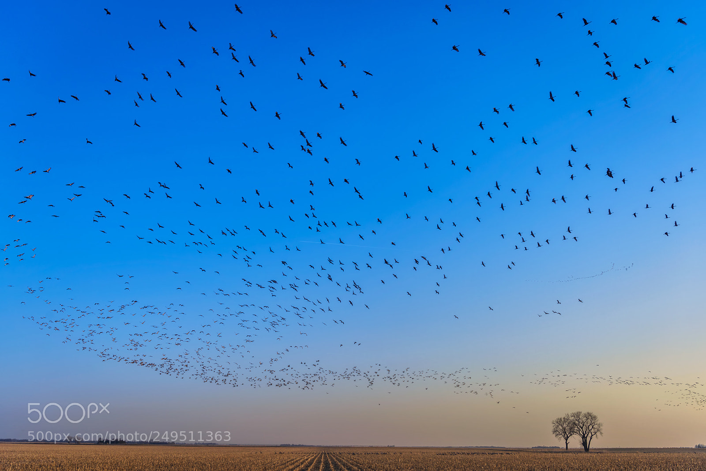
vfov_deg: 41.1
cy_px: 236
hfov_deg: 58.7
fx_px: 628
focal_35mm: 32
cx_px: 353
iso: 160
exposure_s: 1/1250
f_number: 5.6
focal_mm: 32
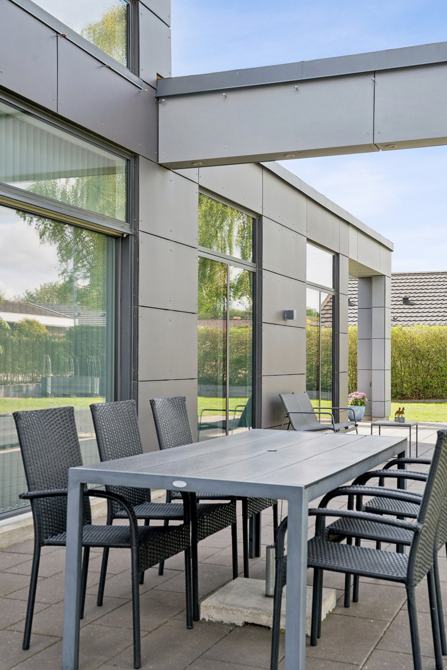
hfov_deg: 30.5
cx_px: 224
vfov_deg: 44.5
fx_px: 819
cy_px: 335
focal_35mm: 44
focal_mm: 44
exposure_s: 1/160
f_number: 8
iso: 320
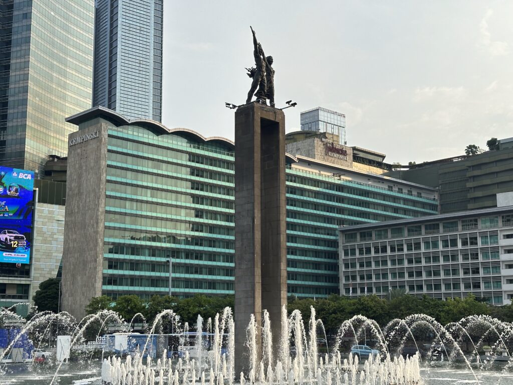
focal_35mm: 48
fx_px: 711
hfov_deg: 39.7
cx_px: 256
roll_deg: +1.3
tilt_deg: +12.7
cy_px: 192
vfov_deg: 30.3
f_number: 1.78
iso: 64
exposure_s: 1/2976
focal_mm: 6.86
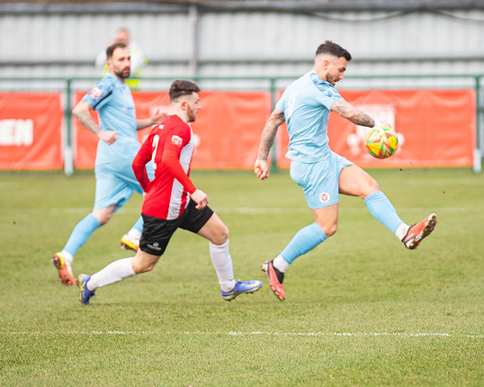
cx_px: 304
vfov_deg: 2.4
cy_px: 181
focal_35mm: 634
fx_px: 9078
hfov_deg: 3.1
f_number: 2.8
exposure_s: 1/1250
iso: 1000
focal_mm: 300
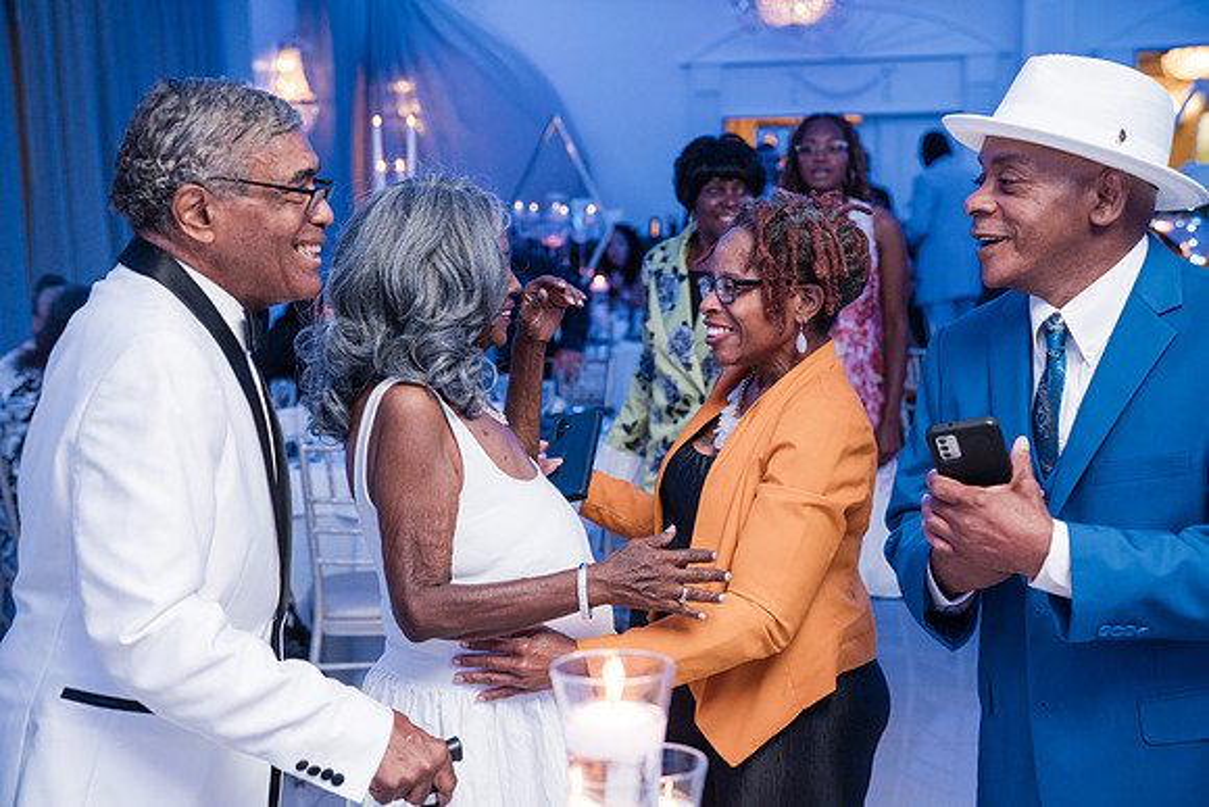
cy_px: 404
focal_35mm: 58
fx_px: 1948
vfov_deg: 23.4
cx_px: 604
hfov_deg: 34.5
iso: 3200
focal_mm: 58
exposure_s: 1/250
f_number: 4
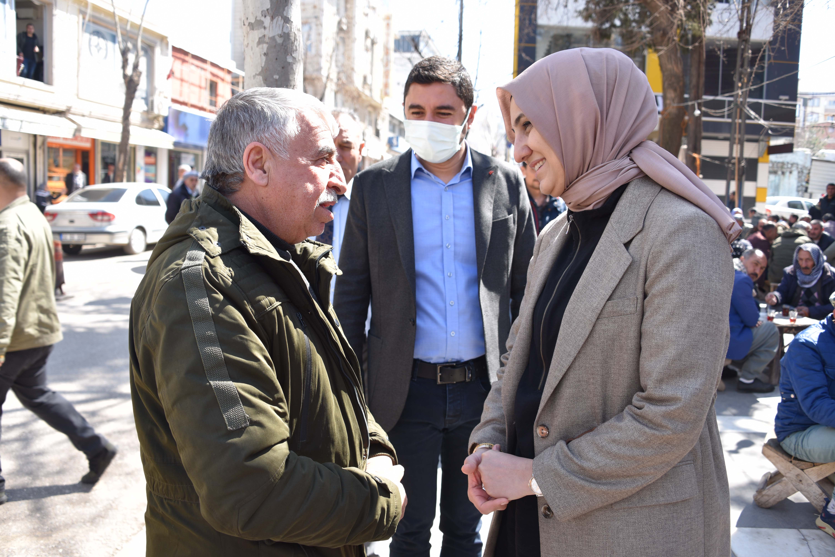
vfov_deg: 46.4
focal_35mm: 28
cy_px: 278
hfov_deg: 65.5
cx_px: 418
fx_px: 650
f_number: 5.6
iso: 125
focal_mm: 28
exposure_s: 1/125
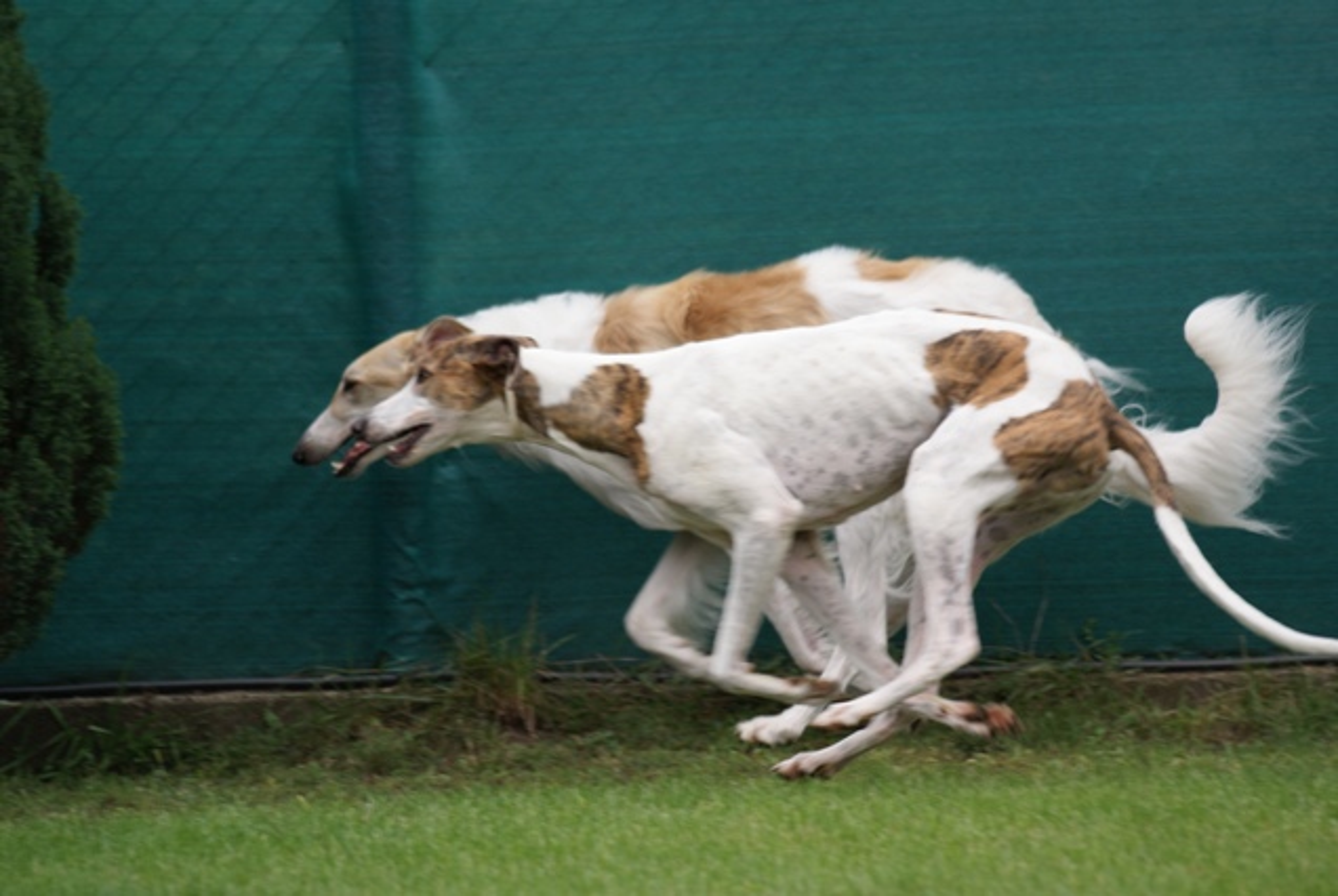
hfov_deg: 9.1
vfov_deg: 6.1
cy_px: 448
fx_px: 8374
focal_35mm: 225
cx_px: 669
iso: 125
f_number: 4.5
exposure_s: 1/500
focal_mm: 150
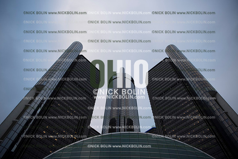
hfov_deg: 73.7
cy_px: 80
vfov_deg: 53.2
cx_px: 119
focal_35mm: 24
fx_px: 159
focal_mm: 24
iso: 800
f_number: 3.2
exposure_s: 1/2500
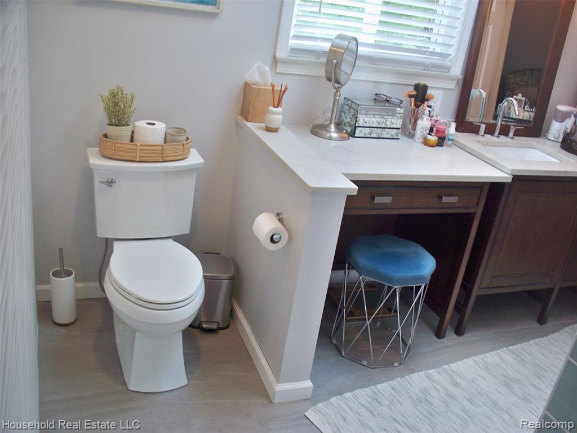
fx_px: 583
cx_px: 288
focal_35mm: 35
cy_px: 216
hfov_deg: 52.6
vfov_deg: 40.7
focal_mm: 7.54
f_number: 2.8
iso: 125
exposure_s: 1/40
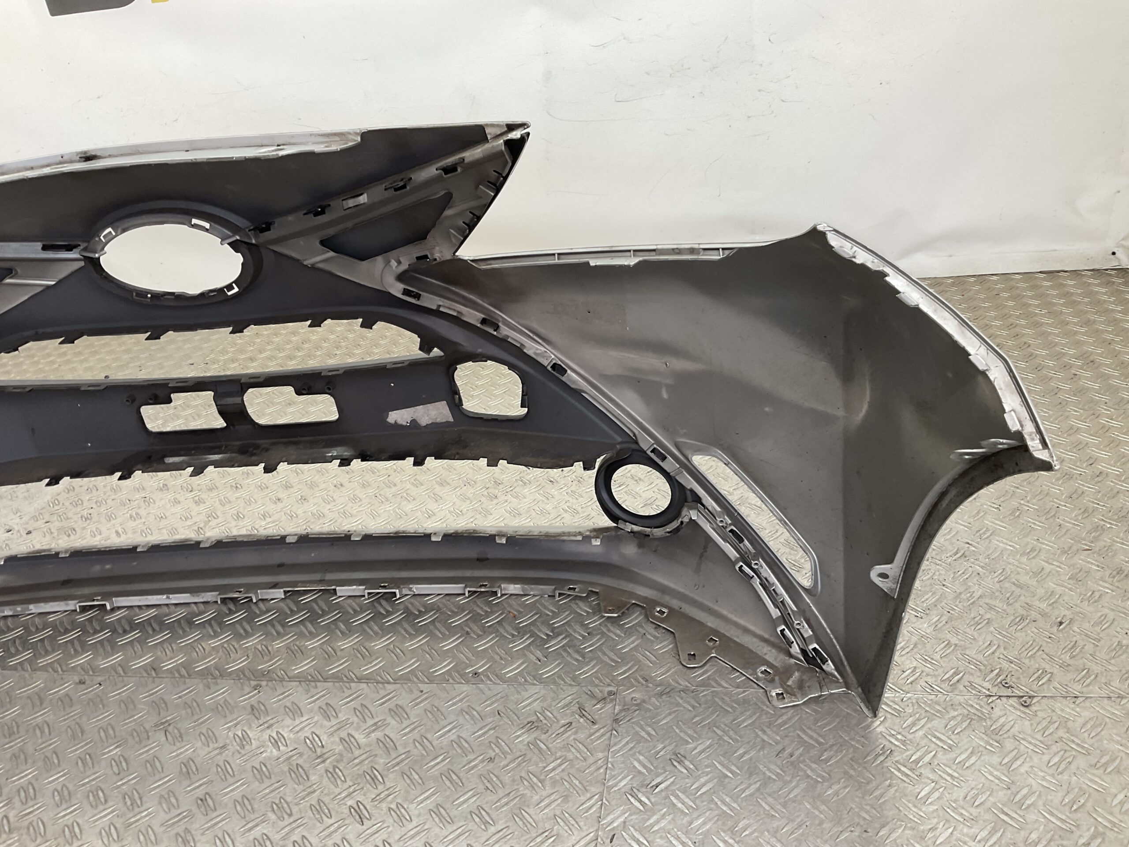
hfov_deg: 61.7
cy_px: 424
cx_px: 564
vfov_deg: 48.2
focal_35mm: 29
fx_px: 946
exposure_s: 1/120
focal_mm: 3
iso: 32
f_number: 1.8
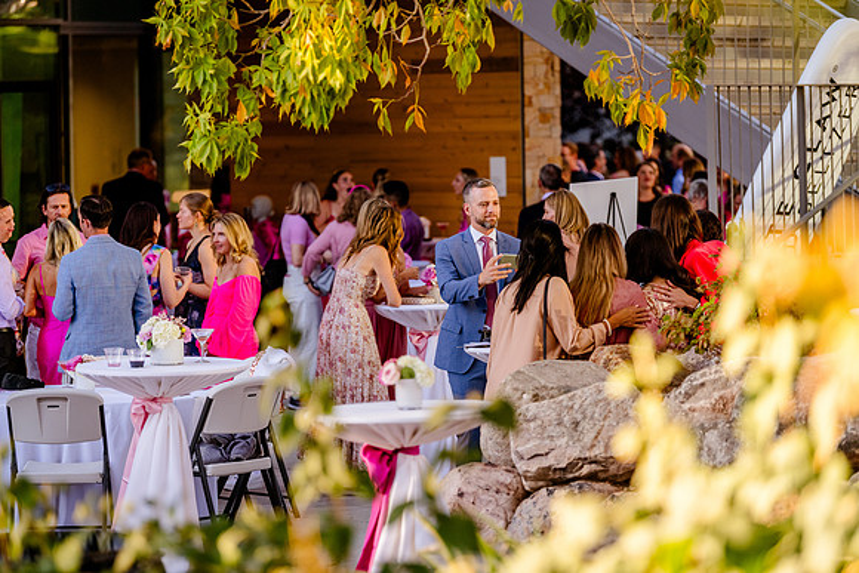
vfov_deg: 9.2
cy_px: 286
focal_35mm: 150
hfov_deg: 13.7
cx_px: 430
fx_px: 3580
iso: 1000
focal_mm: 150
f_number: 2.8
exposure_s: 1/1600
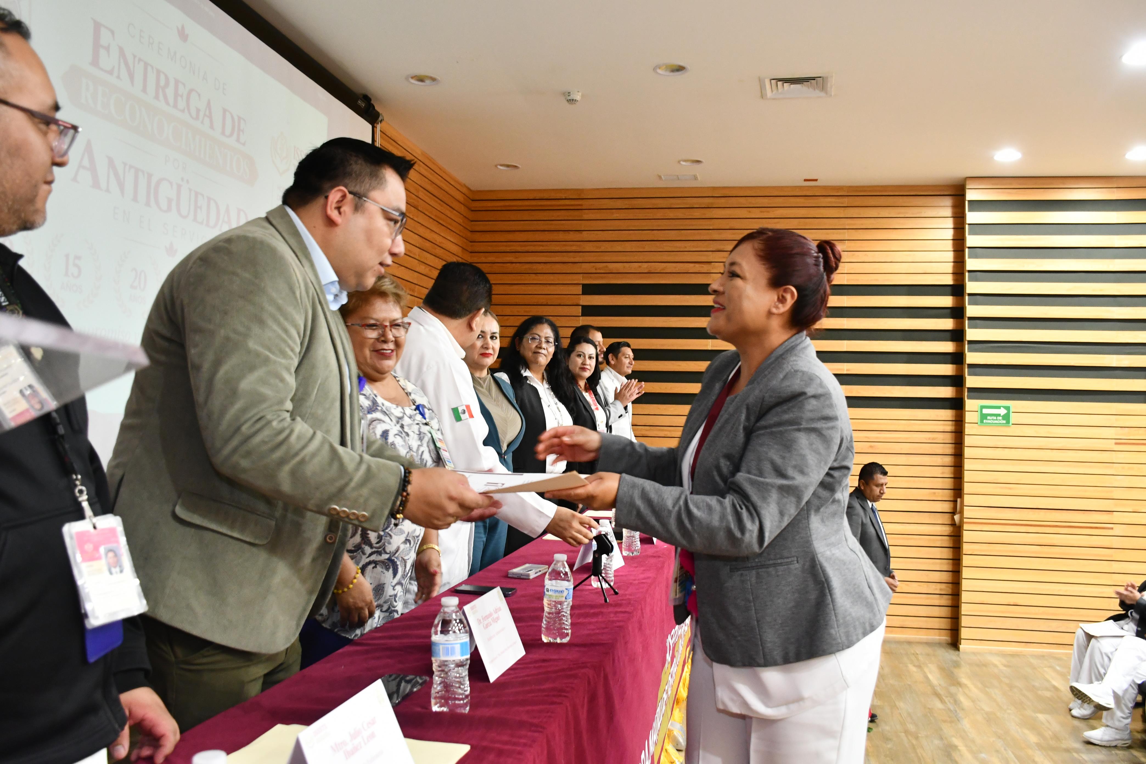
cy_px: 382
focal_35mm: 30
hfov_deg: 61.9
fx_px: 955
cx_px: 573
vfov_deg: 43.6
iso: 2000
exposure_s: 1/40
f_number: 5
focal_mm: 20
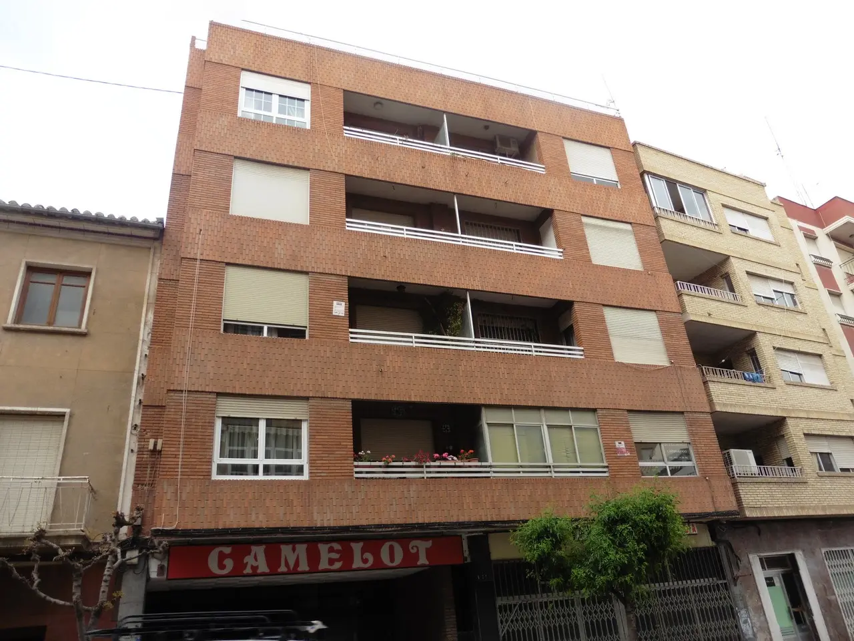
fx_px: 592
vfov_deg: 56.8
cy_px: 320
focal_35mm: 24
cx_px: 427
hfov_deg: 71.6
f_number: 3.3
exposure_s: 1/200
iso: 100
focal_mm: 4.3
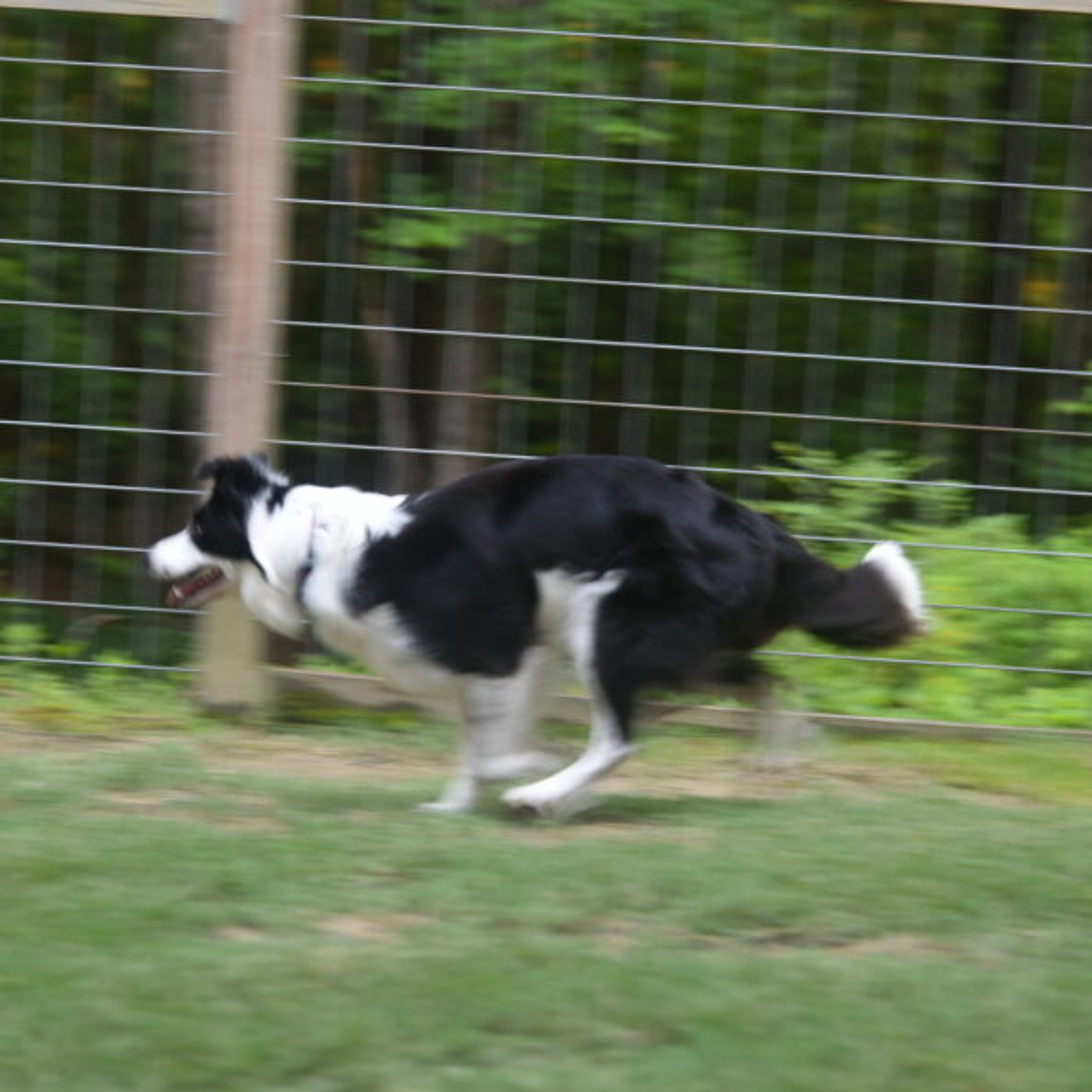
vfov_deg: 20.4
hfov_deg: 20.4
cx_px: 548
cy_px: 546
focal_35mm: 85
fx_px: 3034
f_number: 4
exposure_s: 1/60
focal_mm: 66
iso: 450
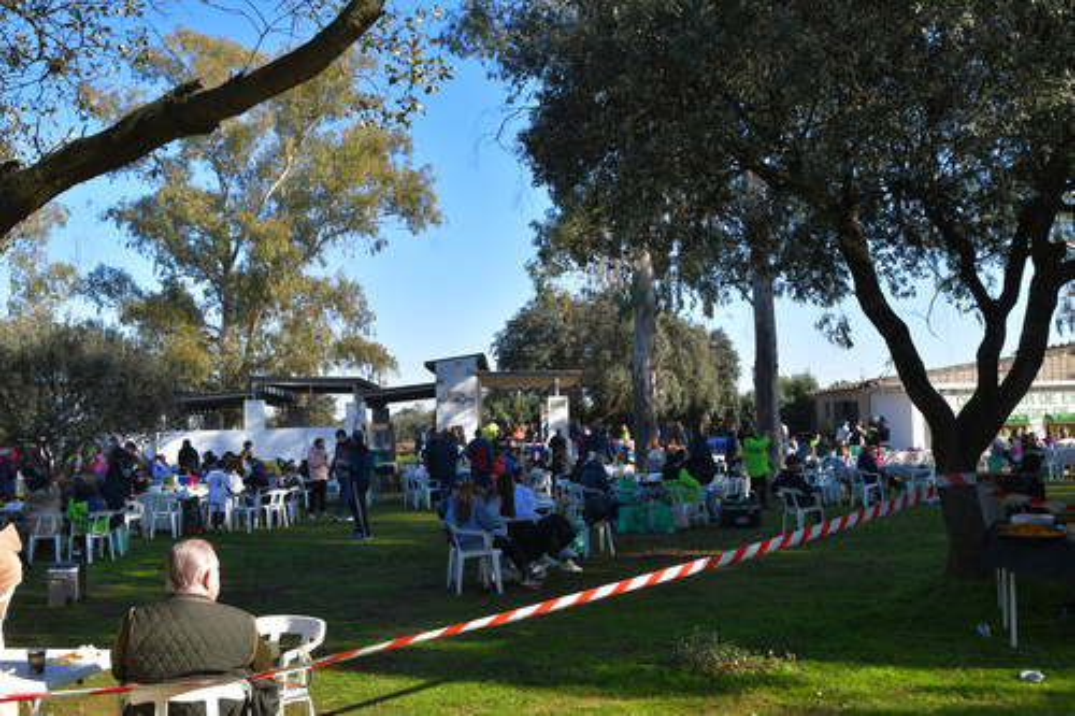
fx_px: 1075
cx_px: 538
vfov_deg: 36.8
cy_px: 358
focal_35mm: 36
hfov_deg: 53.1
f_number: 10
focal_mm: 24
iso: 250
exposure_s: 1/250
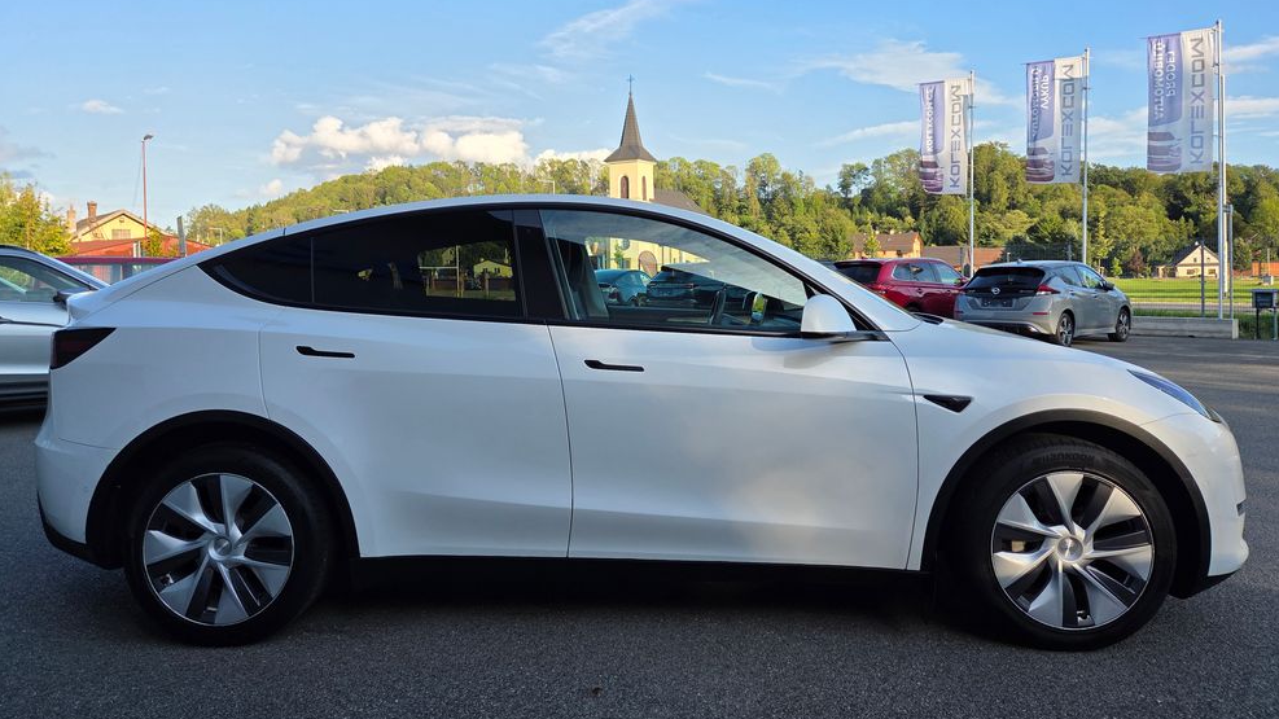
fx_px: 882
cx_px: 639
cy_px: 281
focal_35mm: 26
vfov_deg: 44.1
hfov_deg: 71.9
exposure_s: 1/2198
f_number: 1.8
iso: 80
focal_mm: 5.4
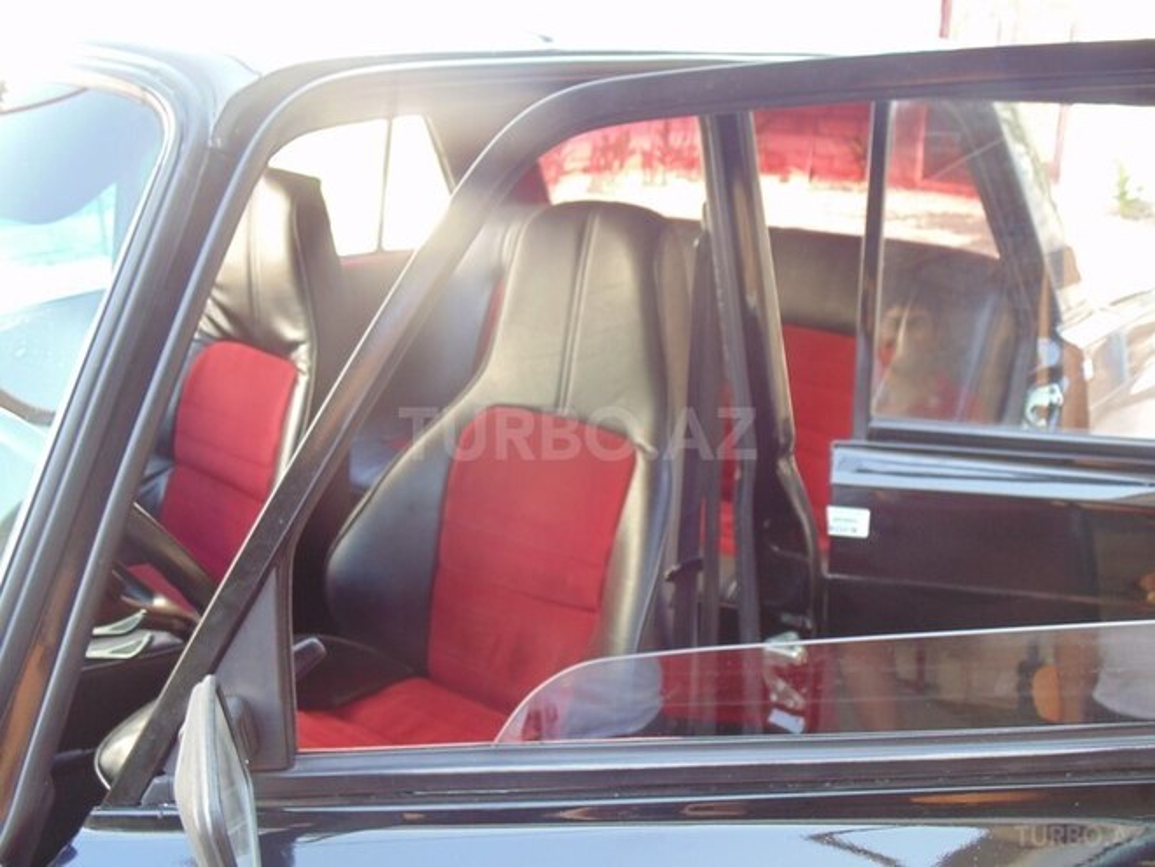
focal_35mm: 34
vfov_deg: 41.8
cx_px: 578
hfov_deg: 54.0
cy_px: 434
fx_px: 1134
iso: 100
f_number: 3.3
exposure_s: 1/30
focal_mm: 6.1
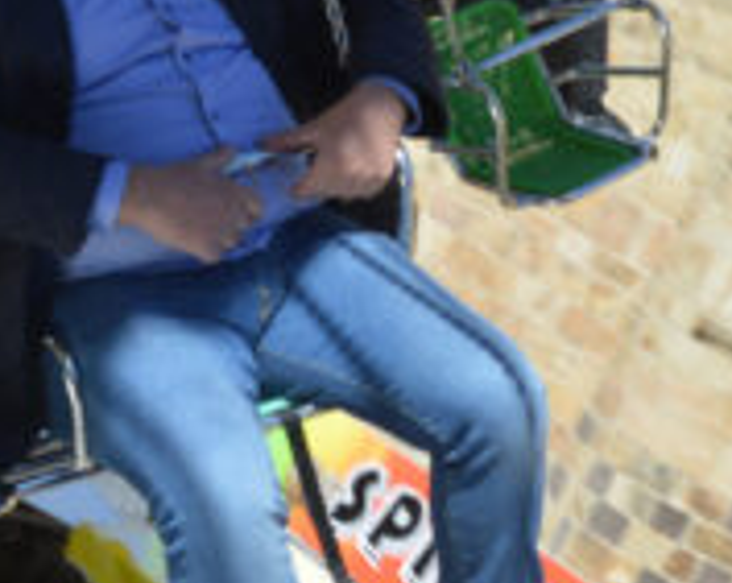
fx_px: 2379
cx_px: 484
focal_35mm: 110
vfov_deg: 13.9
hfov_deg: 17.5
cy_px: 151
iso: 100
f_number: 8
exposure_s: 1/250
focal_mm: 18
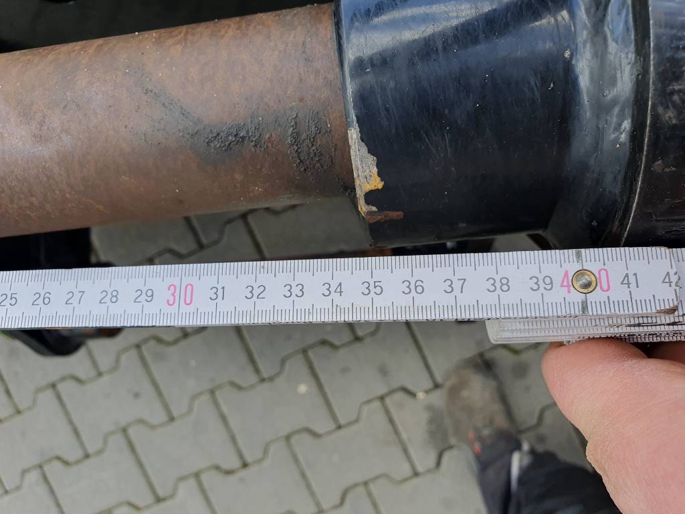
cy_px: 257
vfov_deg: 53.1
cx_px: 342
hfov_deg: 67.3
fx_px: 515
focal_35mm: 26
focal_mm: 4.32
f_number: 2.4
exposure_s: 1/461
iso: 50
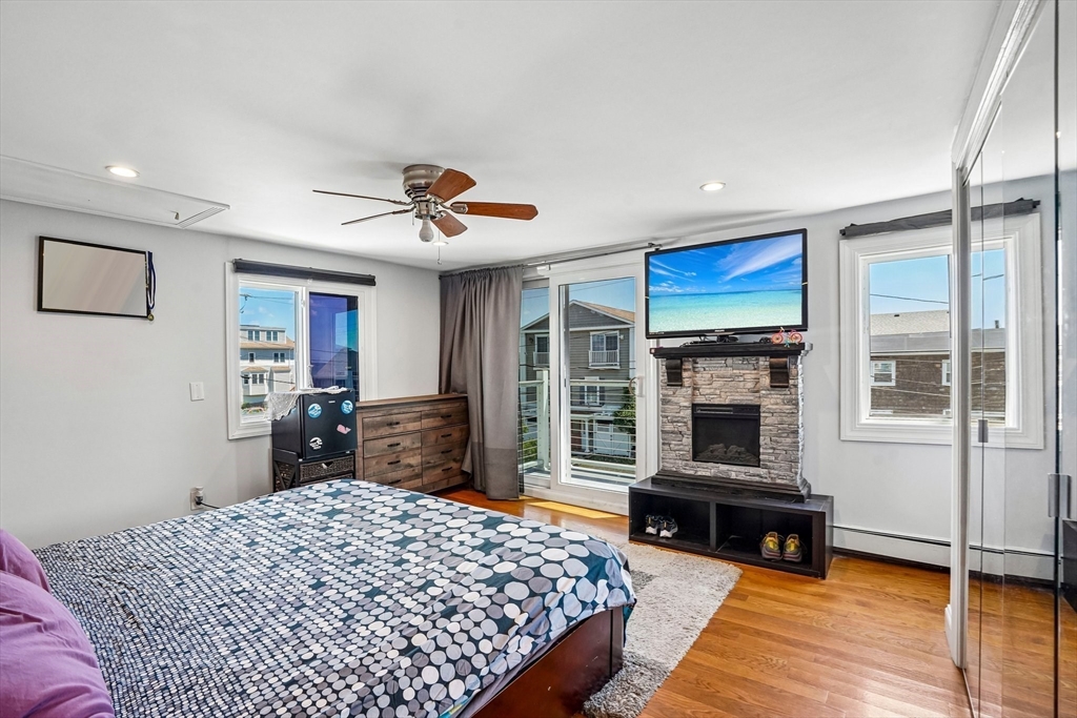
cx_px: 538
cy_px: 359
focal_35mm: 16
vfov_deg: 73.8
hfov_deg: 96.7
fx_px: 479
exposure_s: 1/30
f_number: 8
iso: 640
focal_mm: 16
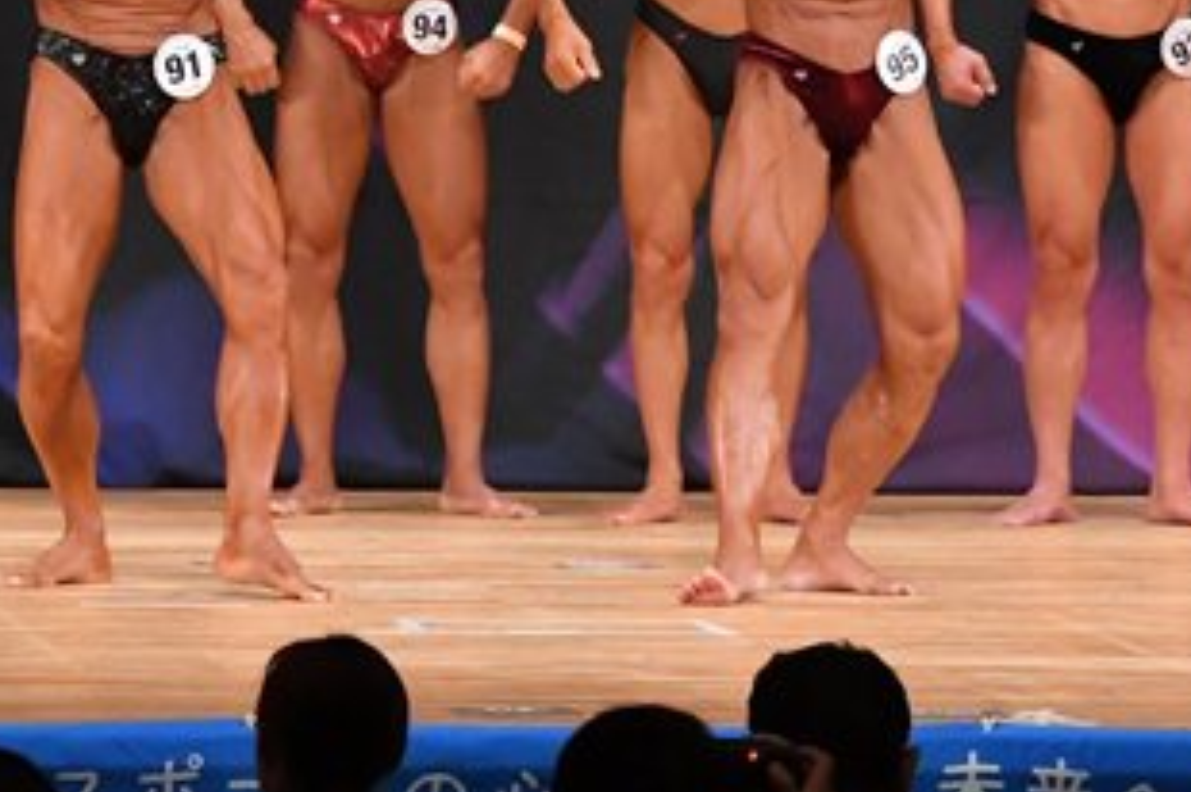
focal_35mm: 435
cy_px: 0
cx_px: 586
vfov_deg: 3.2
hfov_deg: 4.7
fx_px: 14376
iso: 5000
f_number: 5.6
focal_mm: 116
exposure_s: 1/400
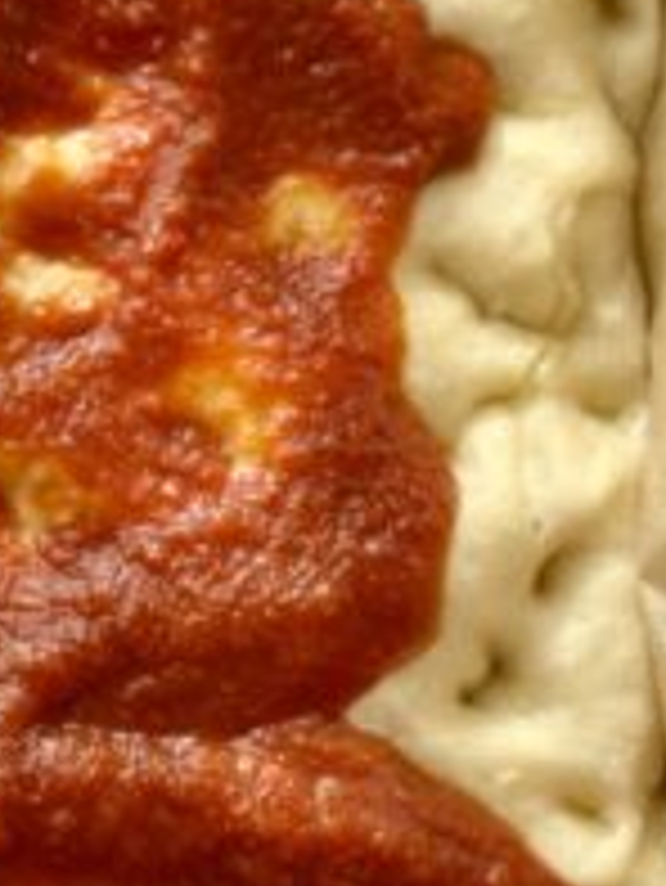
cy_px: 481
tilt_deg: -87.7
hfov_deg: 12.1
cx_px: 56
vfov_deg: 16.1
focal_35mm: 122
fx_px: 3126
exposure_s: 1/631
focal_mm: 6.86
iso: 80
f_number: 1.78
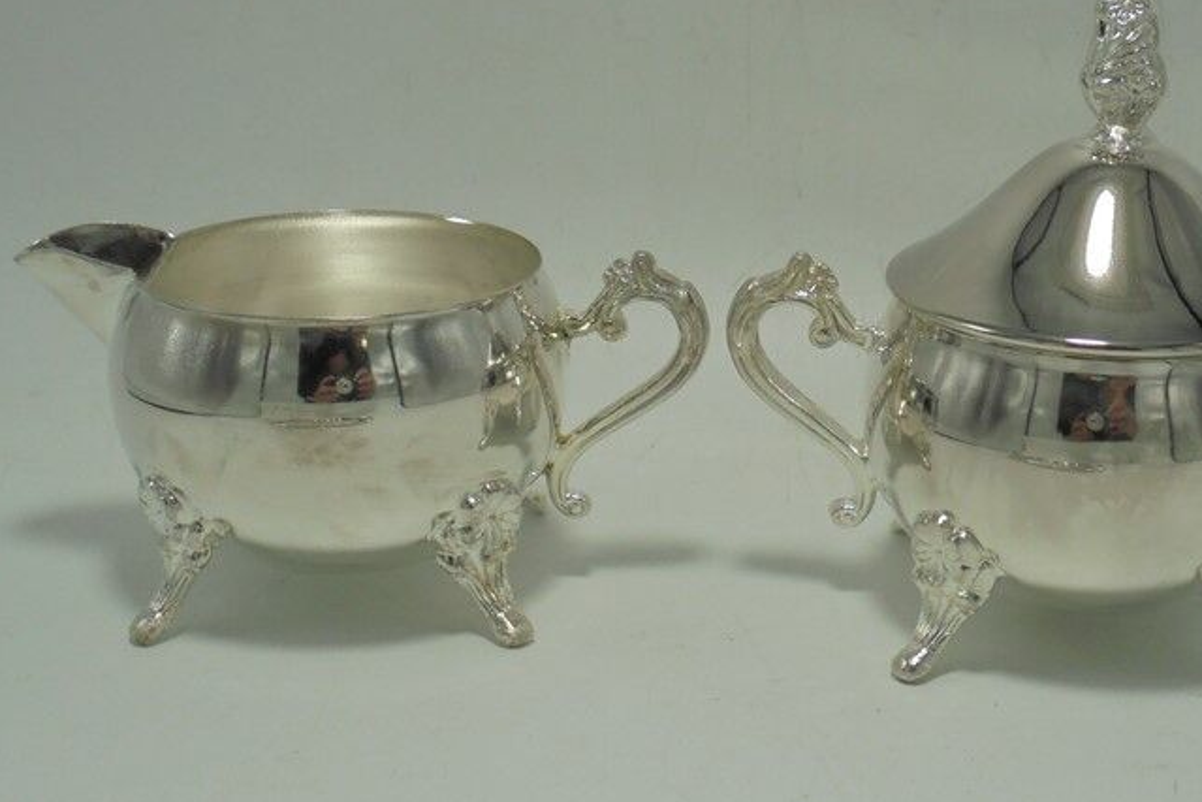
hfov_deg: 31.8
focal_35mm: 63
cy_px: 376
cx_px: 739
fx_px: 2103
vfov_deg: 21.6
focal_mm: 7.8
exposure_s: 1/125
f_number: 4.5
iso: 100
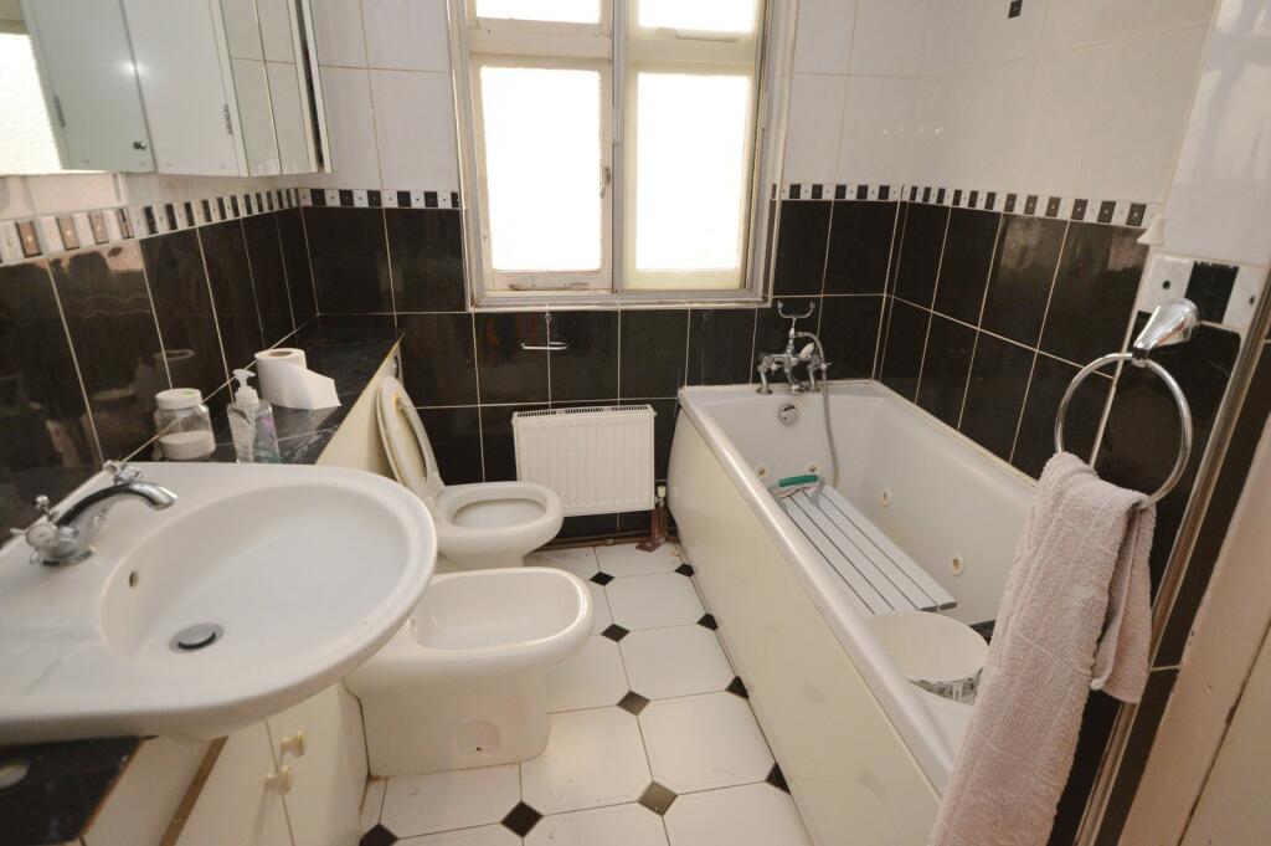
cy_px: 423
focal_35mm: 20
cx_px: 636
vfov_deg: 63.1
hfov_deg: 85.5
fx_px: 688
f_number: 4.5
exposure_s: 1/25
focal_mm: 13
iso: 1600
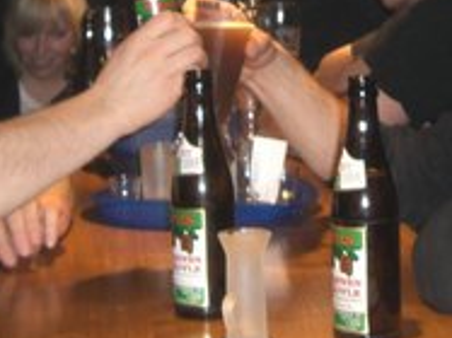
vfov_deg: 12.0
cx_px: 234
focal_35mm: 122
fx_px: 1592
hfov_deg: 16.2
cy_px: -14
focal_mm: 6.2
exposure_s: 1/60
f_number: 2.7
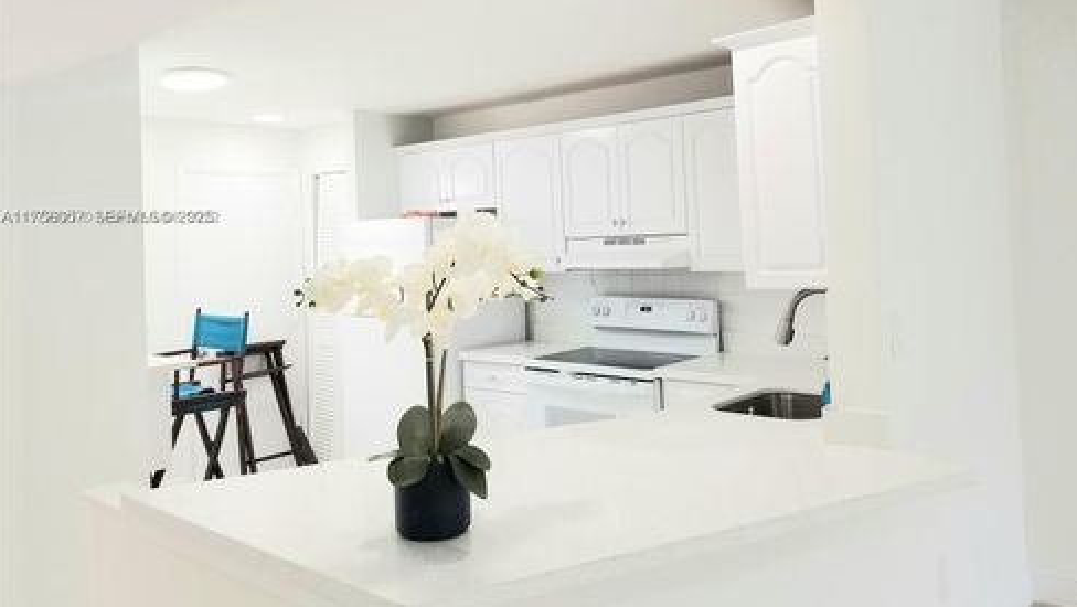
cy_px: 217
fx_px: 829
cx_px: 550
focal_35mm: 29
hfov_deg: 66.0
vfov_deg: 39.9
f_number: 1.7
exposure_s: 1/60
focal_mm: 4.25
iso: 50
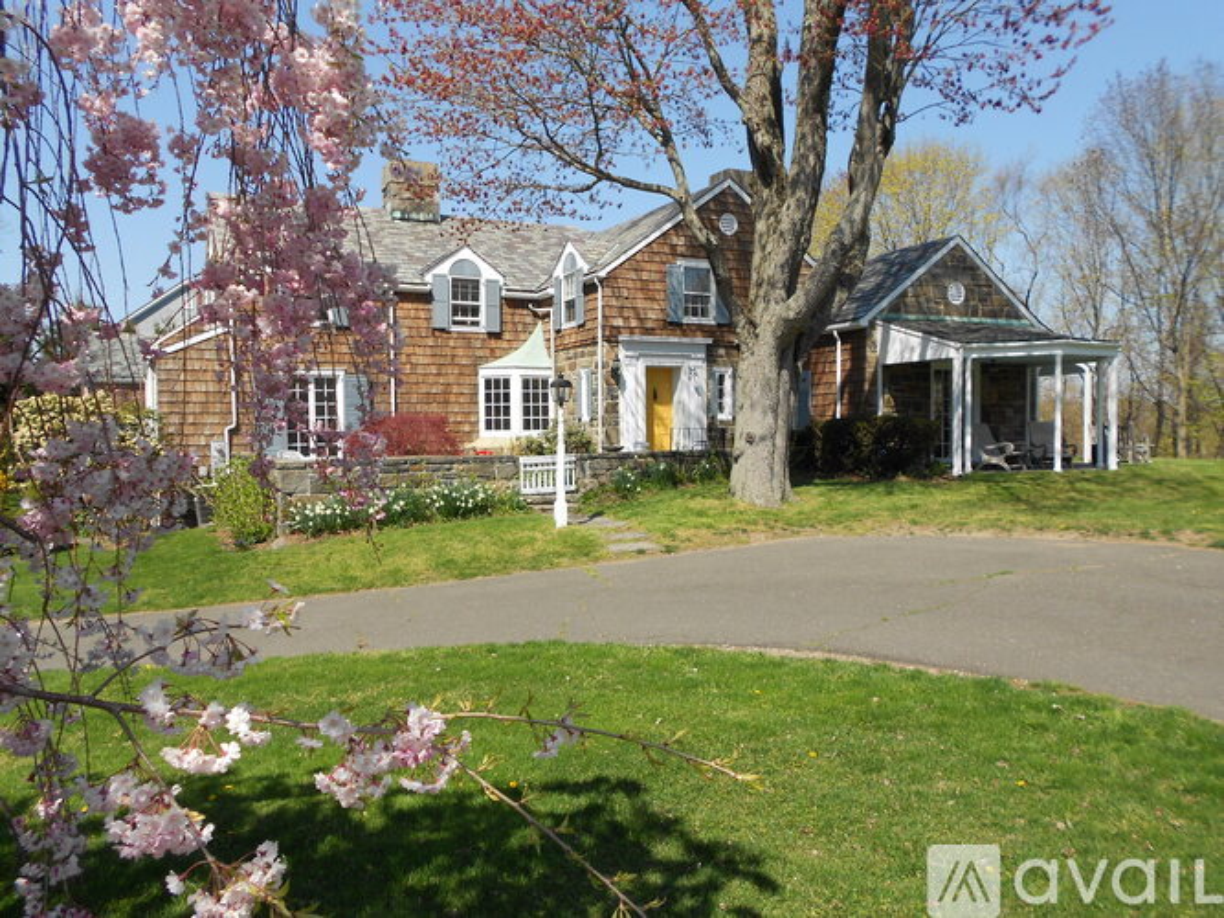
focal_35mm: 26
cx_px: 612
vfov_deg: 53.0
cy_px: 459
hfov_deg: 67.3
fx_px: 919
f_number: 3.2
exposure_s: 1/800
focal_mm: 4.6
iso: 80
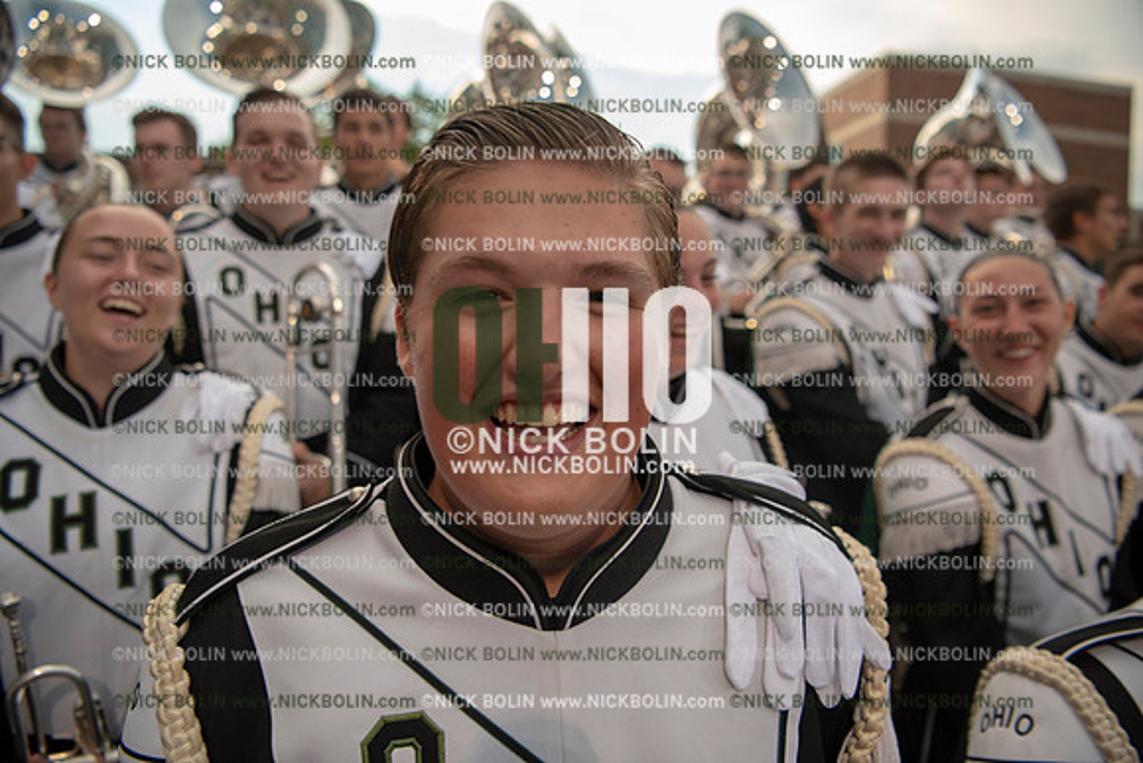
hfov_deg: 73.7
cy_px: 382
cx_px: 572
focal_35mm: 24
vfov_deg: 53.2
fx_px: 762
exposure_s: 1/125
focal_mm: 24
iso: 800
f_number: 3.2
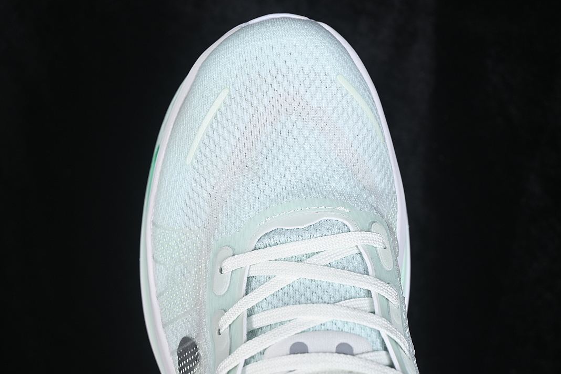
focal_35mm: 76
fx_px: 1184
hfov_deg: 26.6
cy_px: 186
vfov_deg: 18.0
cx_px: 284
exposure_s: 1/80
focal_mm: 50
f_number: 7.1
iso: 160
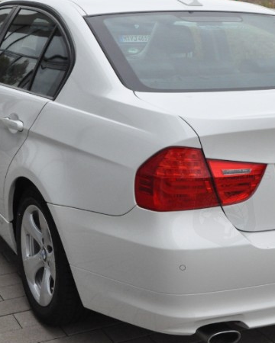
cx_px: 176
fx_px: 610
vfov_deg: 31.5
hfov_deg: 25.3
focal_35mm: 60
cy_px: 170
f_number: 13
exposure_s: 1/640
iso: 3200
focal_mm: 24
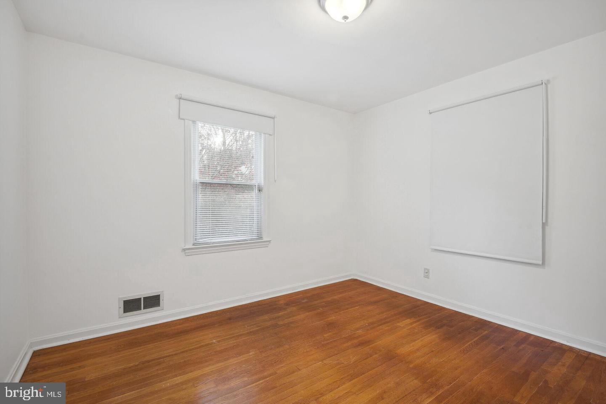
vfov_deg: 73.7
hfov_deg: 96.7
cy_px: 202
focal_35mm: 16
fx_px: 269
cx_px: 303
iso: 400
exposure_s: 1/5
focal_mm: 16
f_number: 8
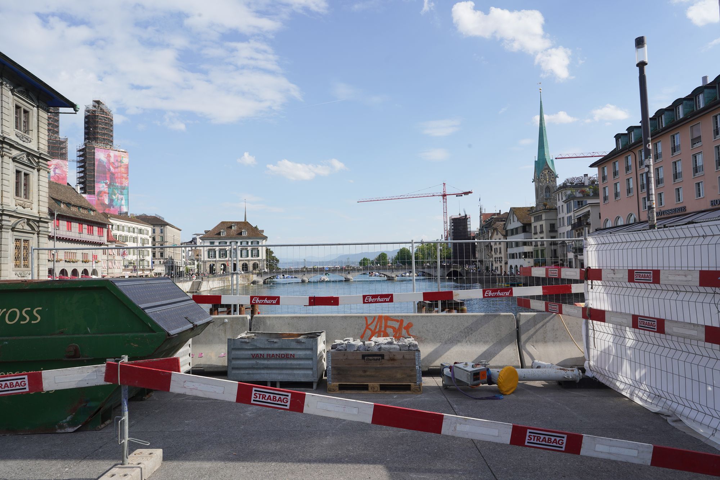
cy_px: 240
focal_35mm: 24
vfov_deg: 53.1
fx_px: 480
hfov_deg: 73.7
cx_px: 360
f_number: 14
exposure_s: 1/100
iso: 100
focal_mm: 24
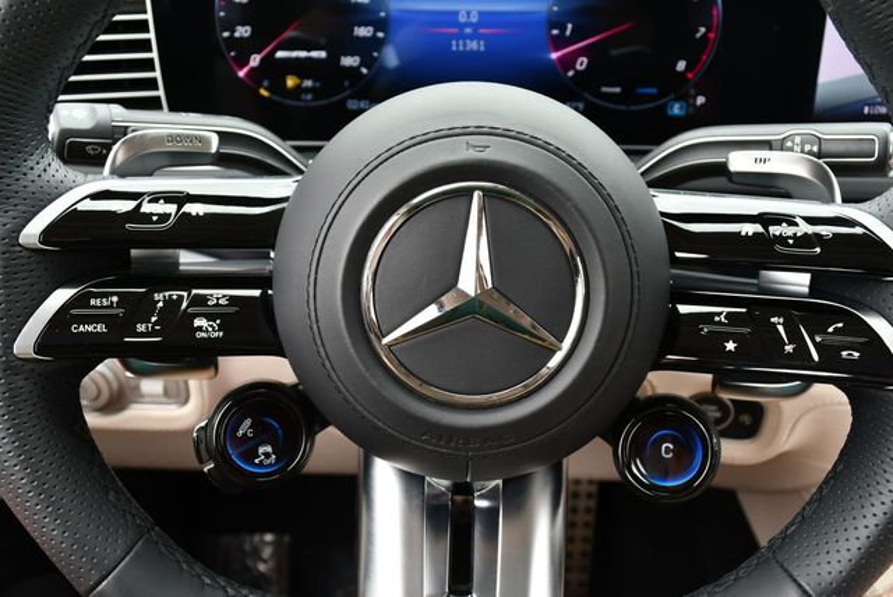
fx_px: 894
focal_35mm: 36
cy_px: 298
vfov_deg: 36.9
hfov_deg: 53.1
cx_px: 446
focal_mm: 18
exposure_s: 1/250
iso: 400
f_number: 5
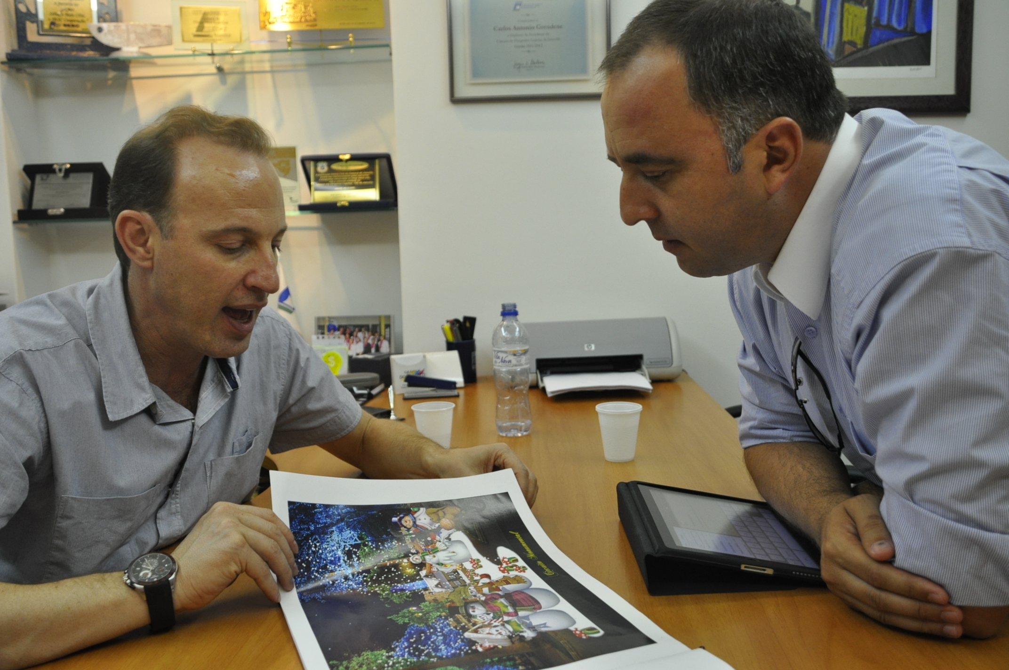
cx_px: 504
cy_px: 335
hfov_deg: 57.3
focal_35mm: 33
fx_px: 924
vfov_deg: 39.9
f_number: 4
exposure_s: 1/60
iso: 800
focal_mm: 22
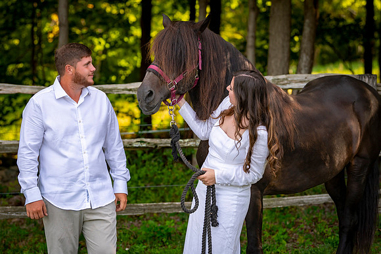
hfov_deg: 16.7
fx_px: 1295
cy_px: 123
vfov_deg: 11.2
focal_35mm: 122
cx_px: 191
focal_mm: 110
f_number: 3.5
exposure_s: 1/800
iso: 200
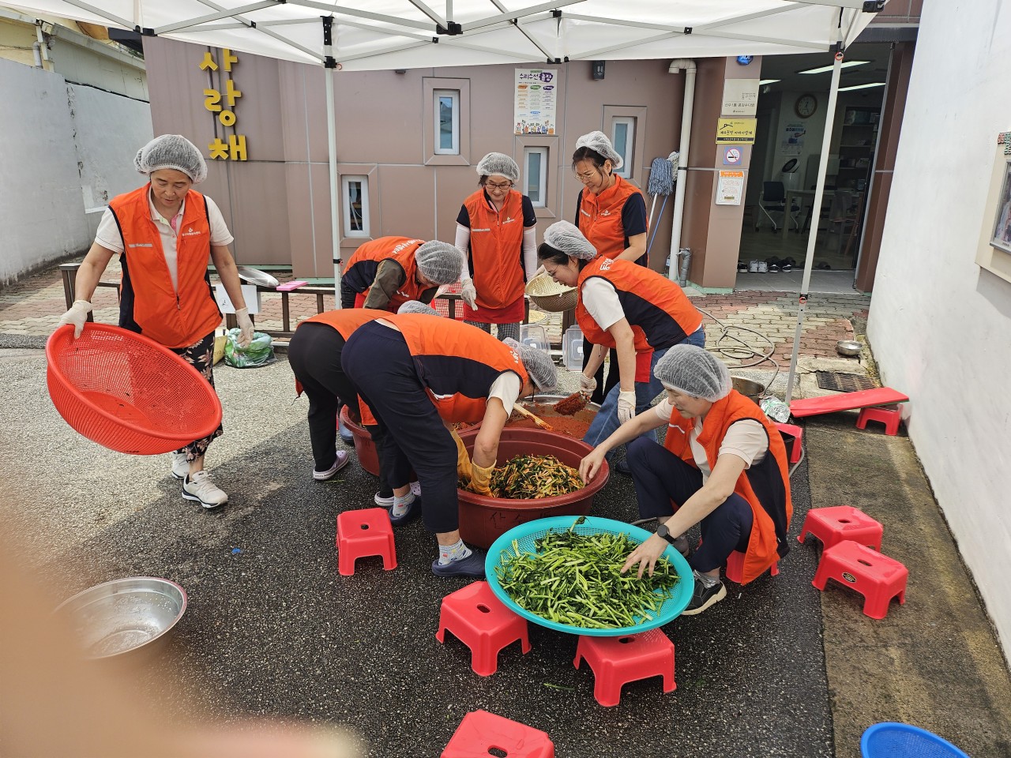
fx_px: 701
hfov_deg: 71.6
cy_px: 379
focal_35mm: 24
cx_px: 506
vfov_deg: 56.8
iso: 50
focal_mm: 5
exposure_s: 1/1425
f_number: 1.8
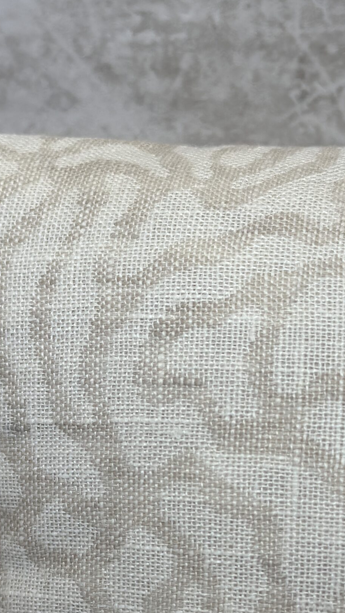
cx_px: 157
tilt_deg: -14.6
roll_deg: +1.1
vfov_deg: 25.7
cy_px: 429
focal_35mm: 82
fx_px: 1334
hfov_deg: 14.7
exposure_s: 1/524
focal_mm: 6.86
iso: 80
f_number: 1.78
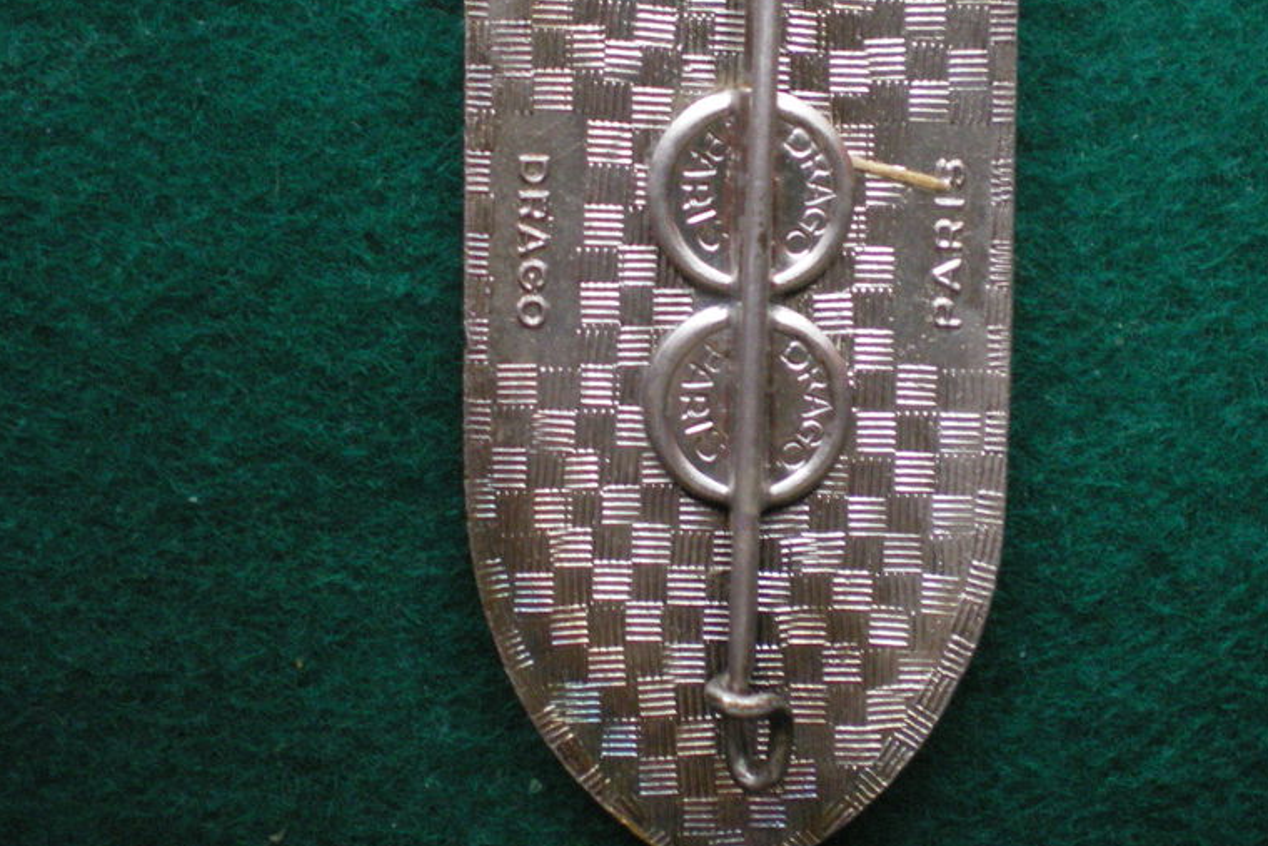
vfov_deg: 25.9
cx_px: 671
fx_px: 1832
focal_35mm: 52
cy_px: 295
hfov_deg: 38.2
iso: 400
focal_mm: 6.3
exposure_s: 1/25
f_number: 3.1
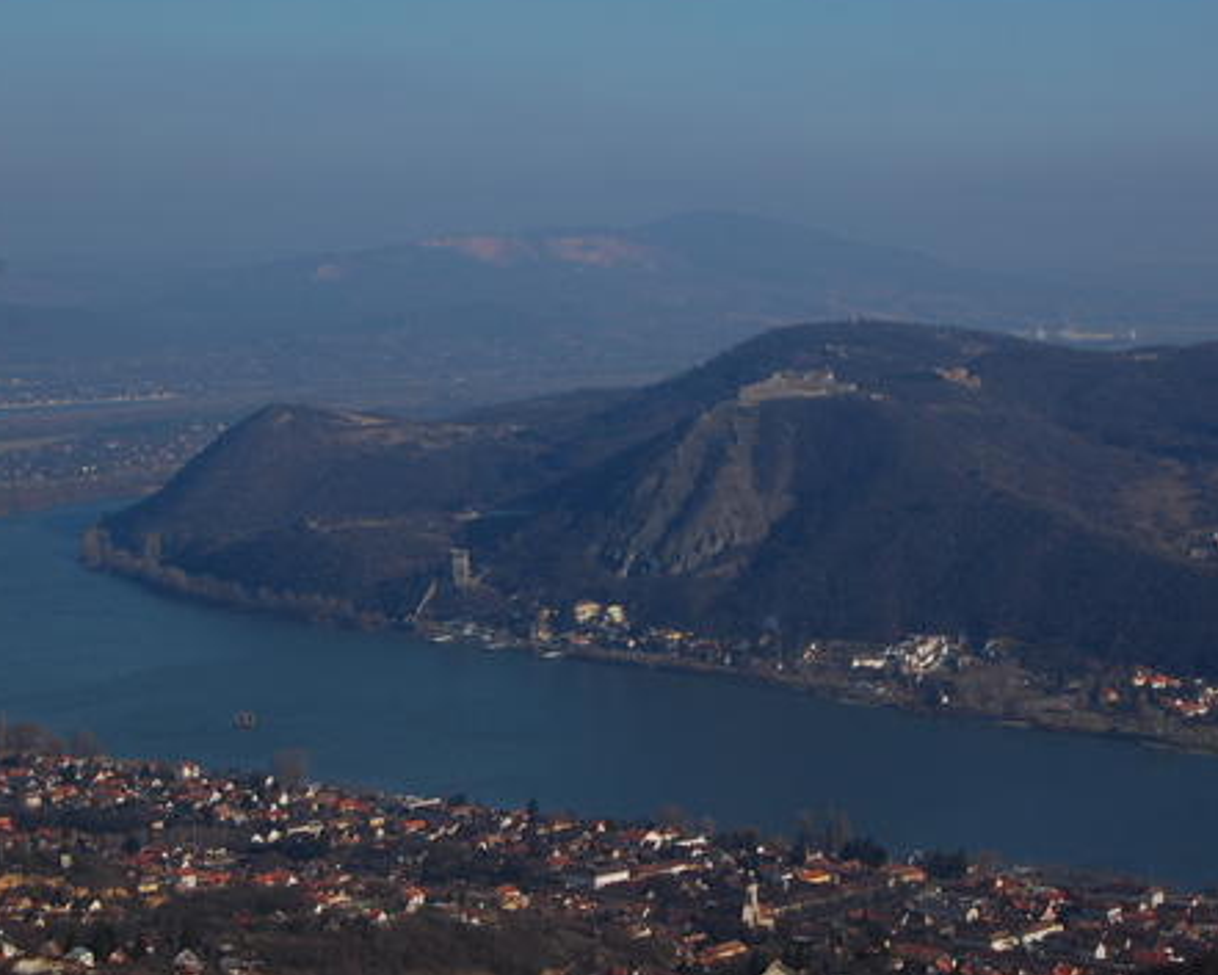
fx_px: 3389
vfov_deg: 16.4
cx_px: 760
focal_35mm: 94
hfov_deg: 20.3
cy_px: 392
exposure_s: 1/500
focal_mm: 46
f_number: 11
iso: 200
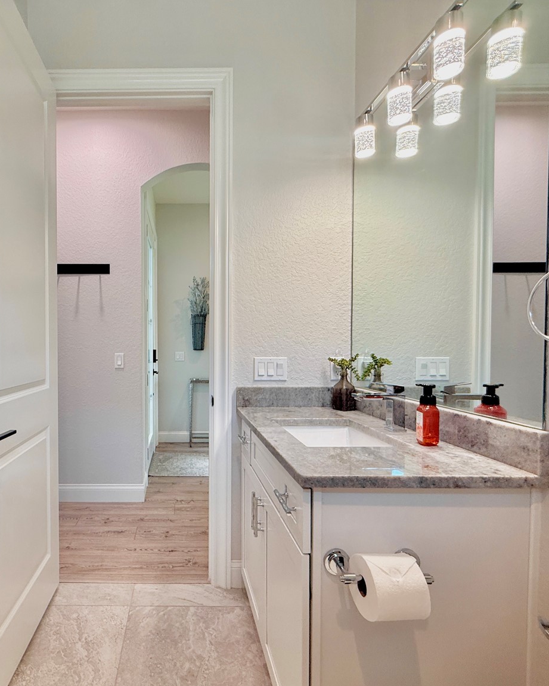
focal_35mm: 19
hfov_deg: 68.6
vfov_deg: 83.2
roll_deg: +0.0
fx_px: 386
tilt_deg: -1.4
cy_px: 356
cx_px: 177
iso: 160
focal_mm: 2.22
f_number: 2.2
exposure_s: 1/120
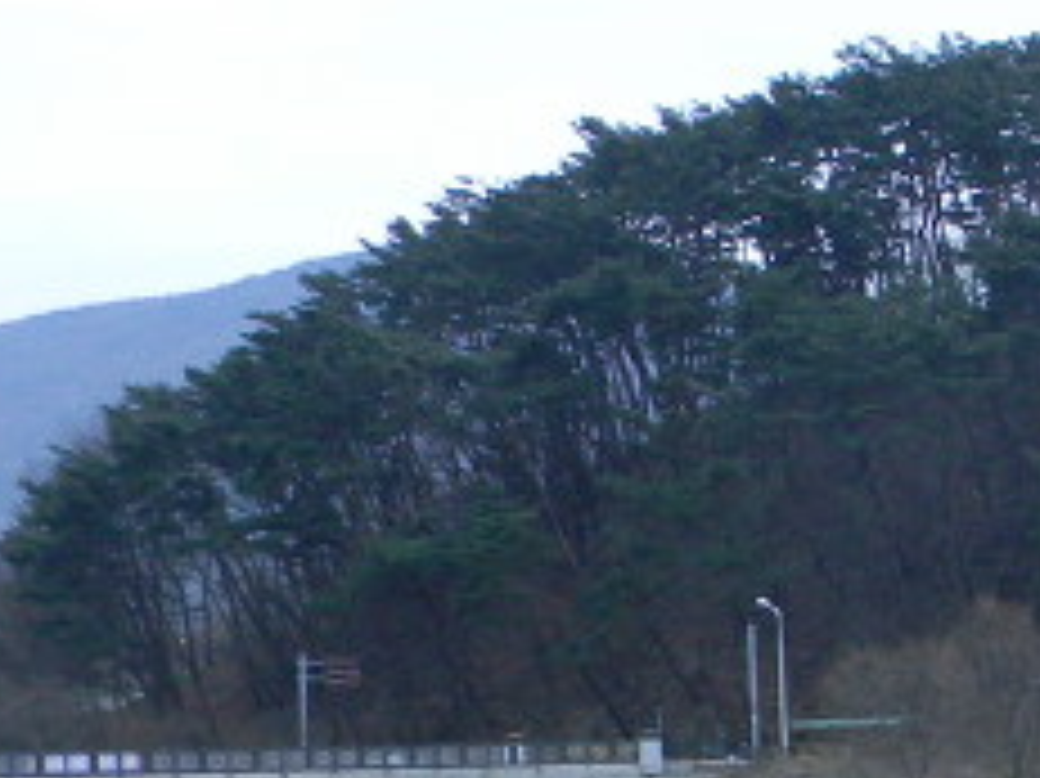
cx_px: 1072
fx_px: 3273
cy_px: 632
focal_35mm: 109
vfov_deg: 13.5
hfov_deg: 17.6
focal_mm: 6.4
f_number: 3.7
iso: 287
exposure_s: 1/7.9
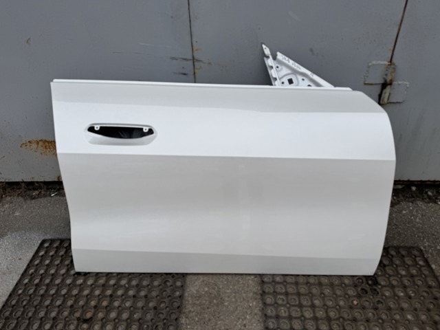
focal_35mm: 24
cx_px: 220
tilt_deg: -33.3
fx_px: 305
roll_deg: +2.1
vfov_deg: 56.8
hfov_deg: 71.6
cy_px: 165
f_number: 1.78
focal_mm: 6.76
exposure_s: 1/1238
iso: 80
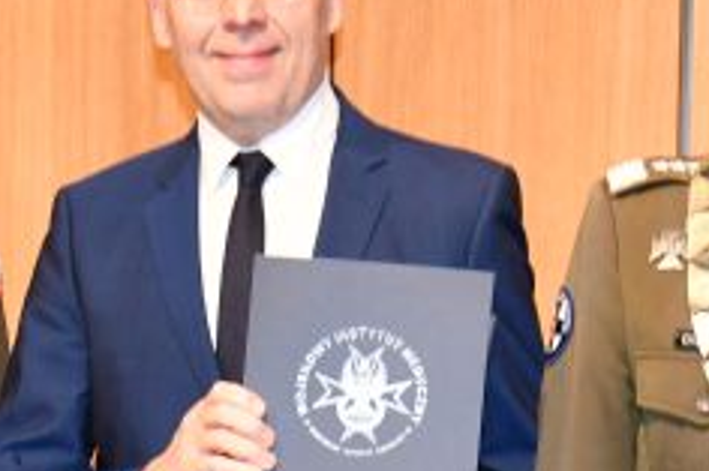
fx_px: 3424
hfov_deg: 11.8
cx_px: 129
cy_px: 849
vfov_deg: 7.6
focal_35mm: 174
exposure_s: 1/60
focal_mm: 38
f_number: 4.5
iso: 800
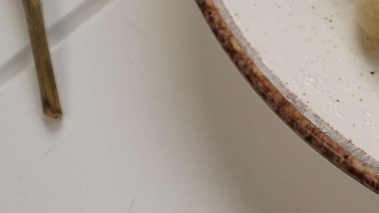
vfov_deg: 6.3
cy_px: -185
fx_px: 1889
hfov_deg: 10.6
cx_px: 744
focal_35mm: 188
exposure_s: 1/320
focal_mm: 28
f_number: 5.6
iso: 500
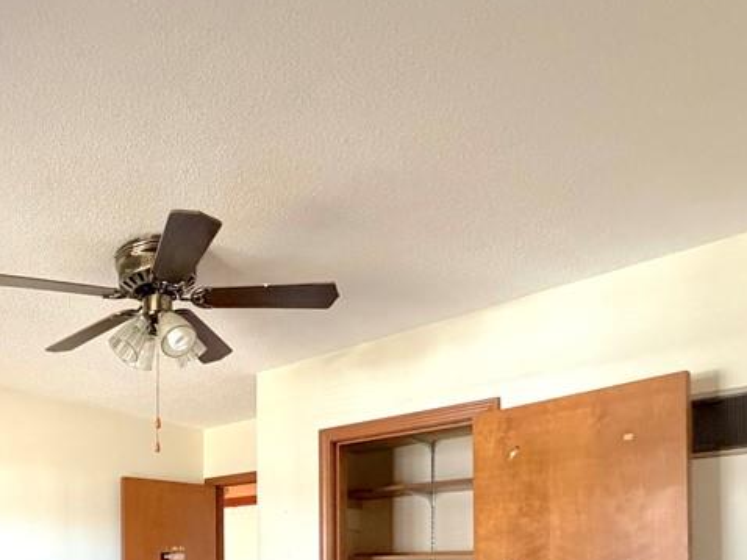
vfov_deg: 40.9
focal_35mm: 30
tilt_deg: +1.0
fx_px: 647
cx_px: 138
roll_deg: -0.1
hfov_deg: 55.3
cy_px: 558
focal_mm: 2.22
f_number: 2.2
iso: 800
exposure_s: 1/60
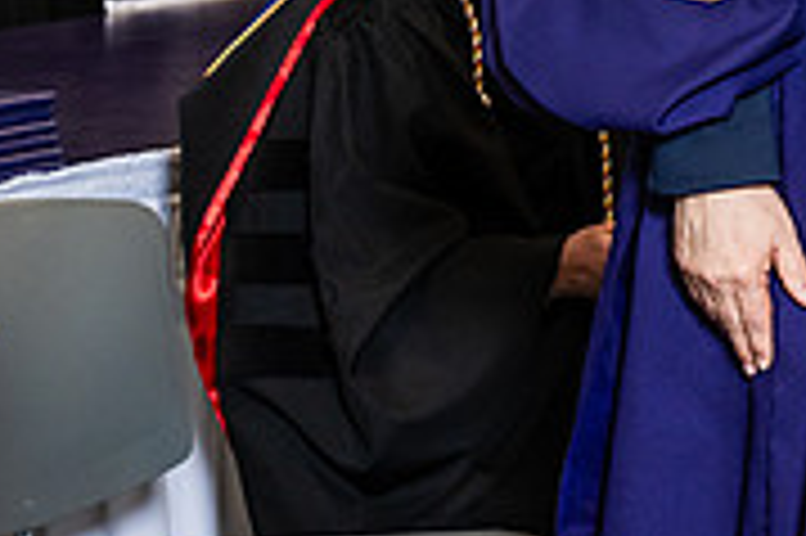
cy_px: -182
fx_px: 5078
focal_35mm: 227
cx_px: 1175
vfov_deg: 6.0
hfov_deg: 8.9
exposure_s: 1/200
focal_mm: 70
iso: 1250
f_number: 4.5
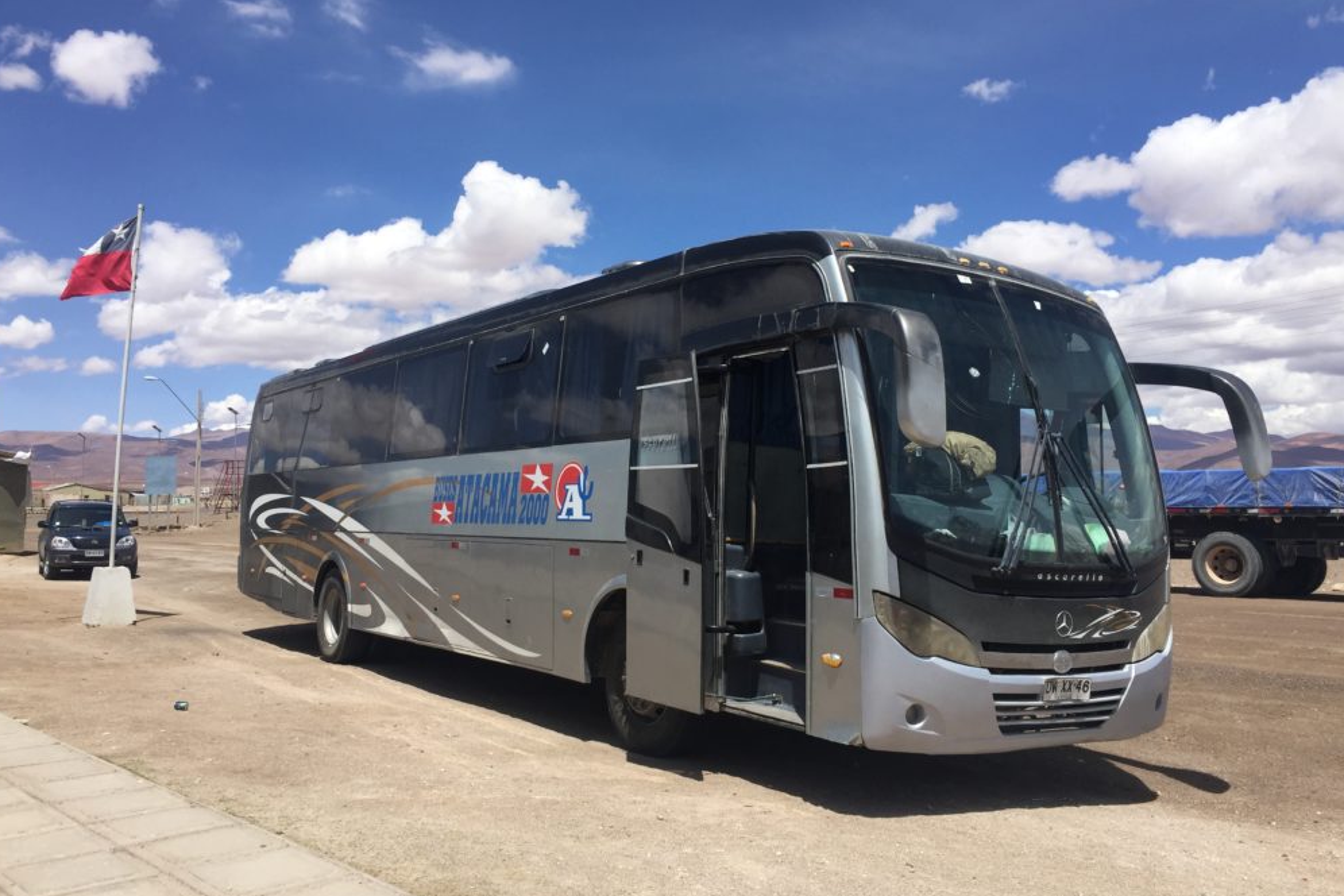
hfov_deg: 60.3
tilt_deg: +4.5
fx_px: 1157
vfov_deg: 42.3
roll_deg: -0.5
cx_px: 676
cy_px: 409
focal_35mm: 31
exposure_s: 1/2825
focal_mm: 4.15
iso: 32
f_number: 2.2
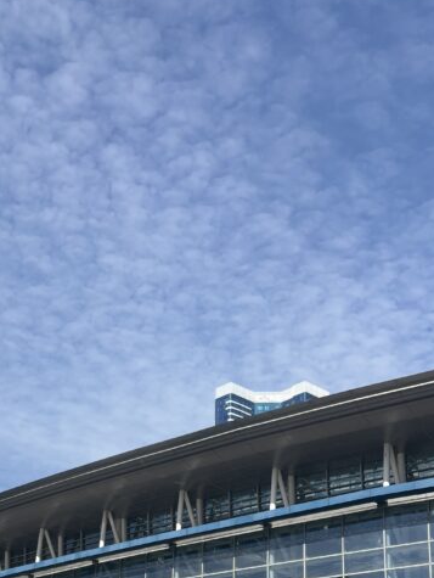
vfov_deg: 31.6
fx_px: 935
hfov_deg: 25.7
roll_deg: +0.2
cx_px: 96
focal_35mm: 56
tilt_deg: +15.6
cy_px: 587
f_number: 1.6
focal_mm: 5.96
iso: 50
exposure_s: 1/4630
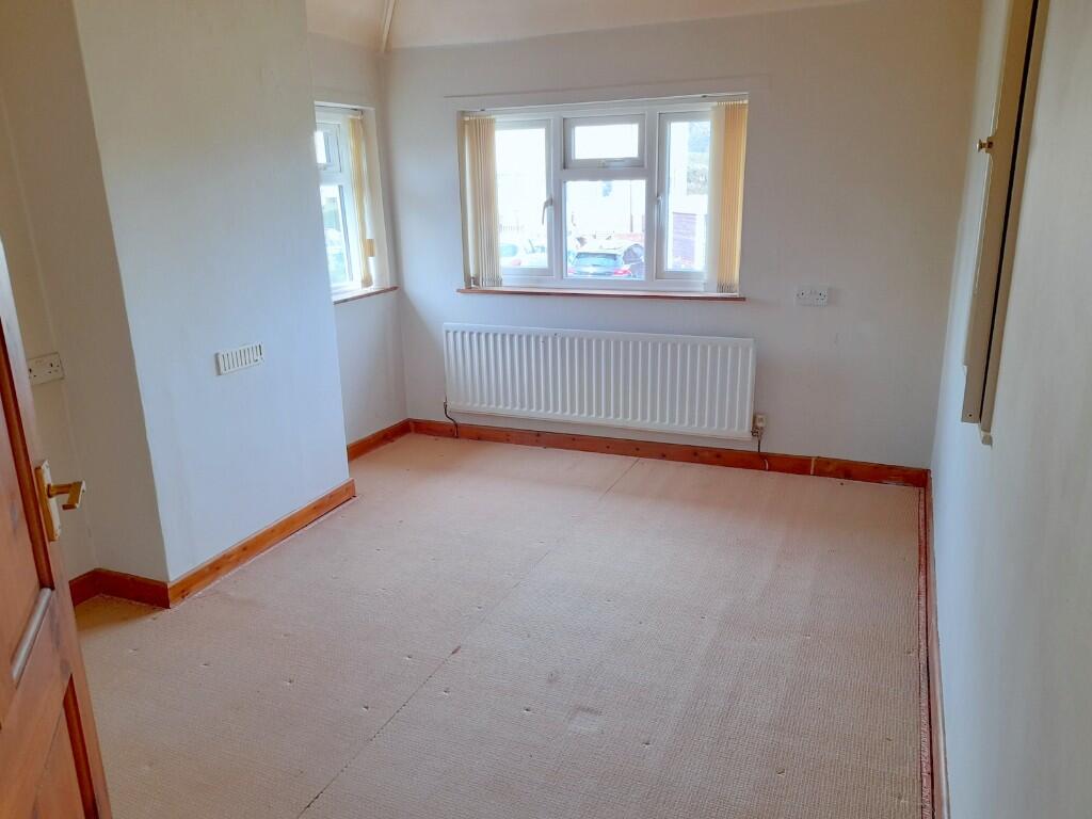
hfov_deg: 69.4
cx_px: 546
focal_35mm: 25
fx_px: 789
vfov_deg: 54.9
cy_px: 410
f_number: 2
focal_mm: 4.6
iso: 80
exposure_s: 1/50
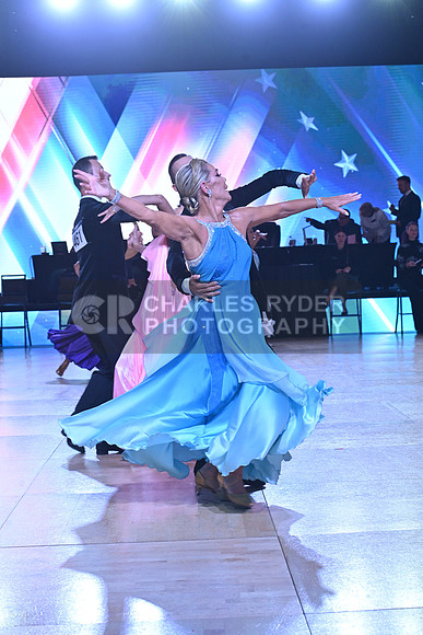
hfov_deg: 19.5
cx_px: 212
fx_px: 1233
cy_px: 318
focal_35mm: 70
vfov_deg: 28.8
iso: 2000
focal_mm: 70
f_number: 7.1
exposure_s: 1/400
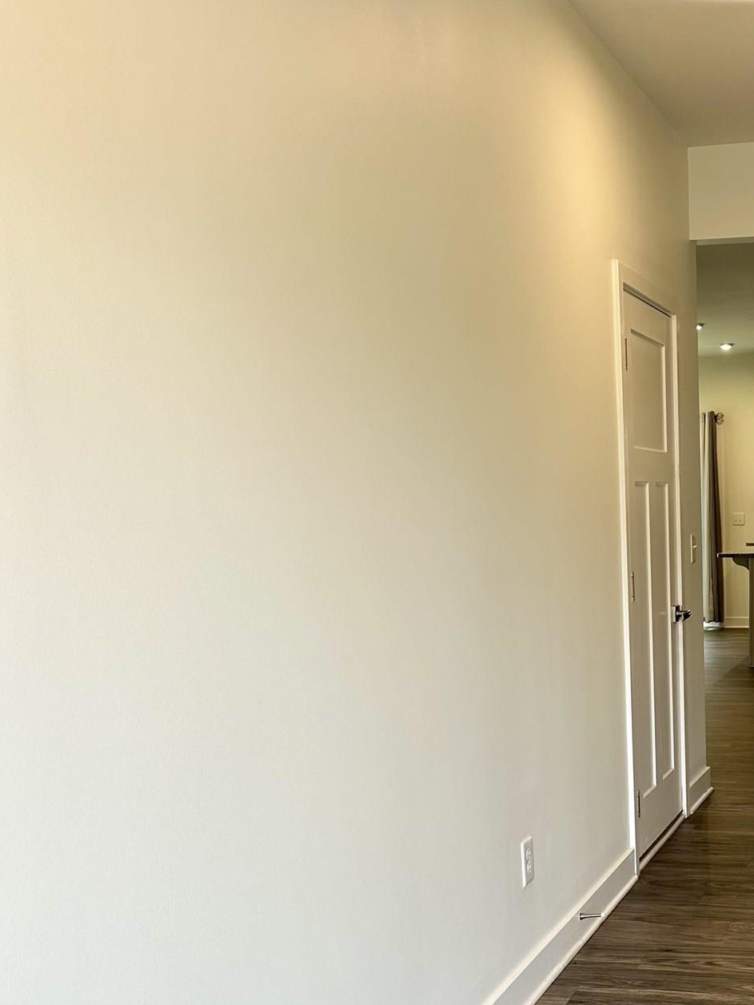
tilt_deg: -8.3
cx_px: 674
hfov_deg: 31.4
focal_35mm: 44
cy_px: 692
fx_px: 1278
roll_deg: +0.5
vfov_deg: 42.2
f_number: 1.78
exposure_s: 1/120
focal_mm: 6.86
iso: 80
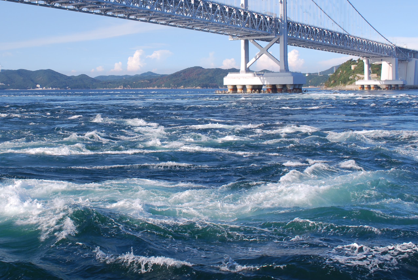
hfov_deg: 39.3
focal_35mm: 50
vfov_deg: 26.8
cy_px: 84
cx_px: 157
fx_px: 581
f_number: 8
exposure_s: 1/250
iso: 100
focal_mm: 22
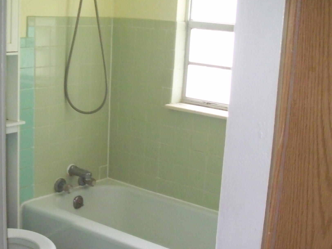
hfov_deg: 33.4
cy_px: 137
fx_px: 547
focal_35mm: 57
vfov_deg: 25.6
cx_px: 106
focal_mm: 6
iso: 160
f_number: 2.7
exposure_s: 1/64
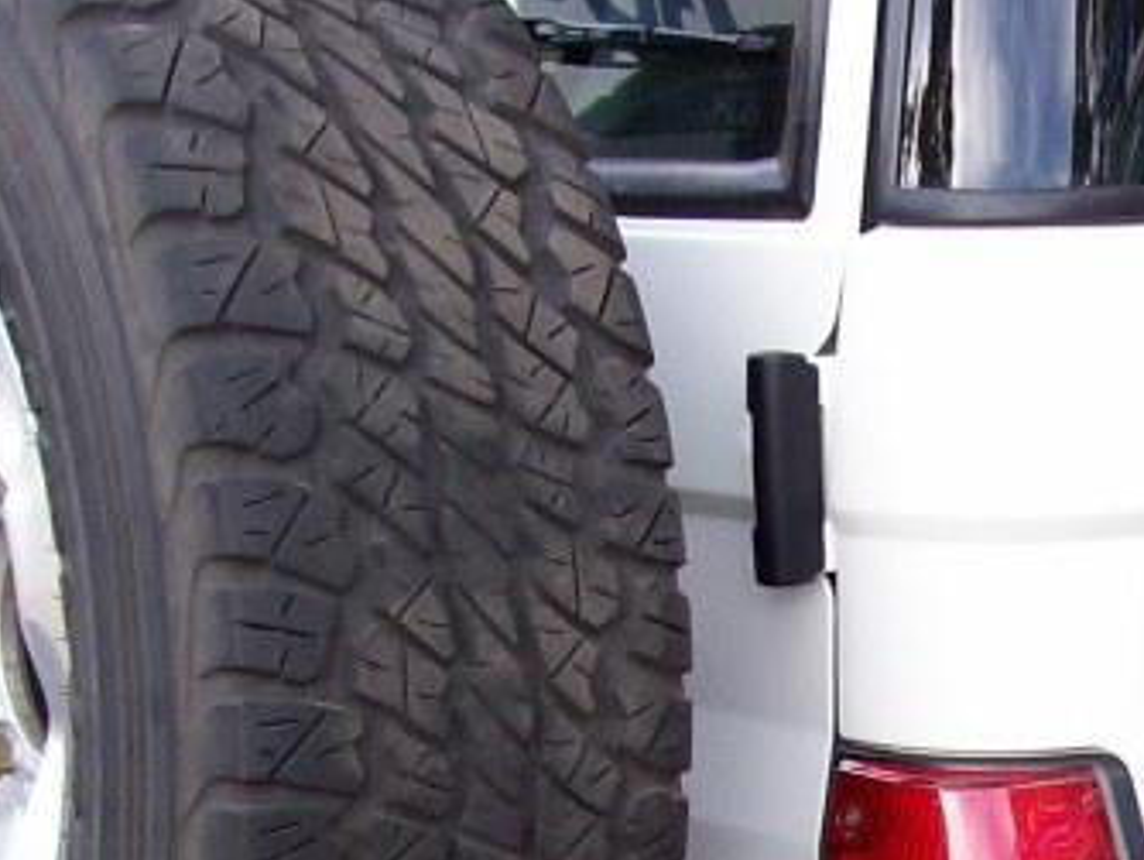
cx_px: 962
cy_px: 910
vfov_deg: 13.4
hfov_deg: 17.8
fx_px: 3605
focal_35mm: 109
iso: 80
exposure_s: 1/137
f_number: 2.7
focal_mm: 6
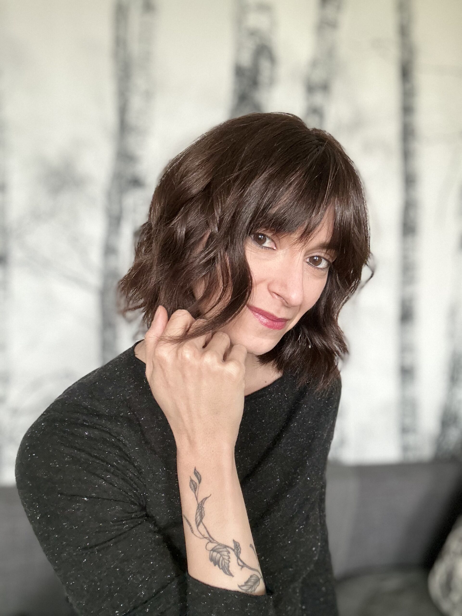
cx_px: 231
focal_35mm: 30
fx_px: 534
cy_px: 308
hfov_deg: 46.8
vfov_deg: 60.0
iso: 400
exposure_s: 1/34
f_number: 1.9
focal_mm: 2.69
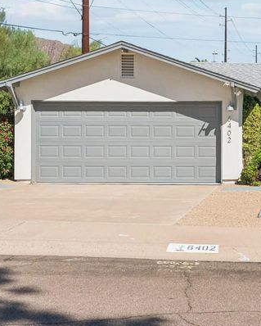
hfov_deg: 20.4
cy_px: 106
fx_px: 675
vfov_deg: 26.9
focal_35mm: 70
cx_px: 317
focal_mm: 29
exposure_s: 1/1000
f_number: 7.1
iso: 320
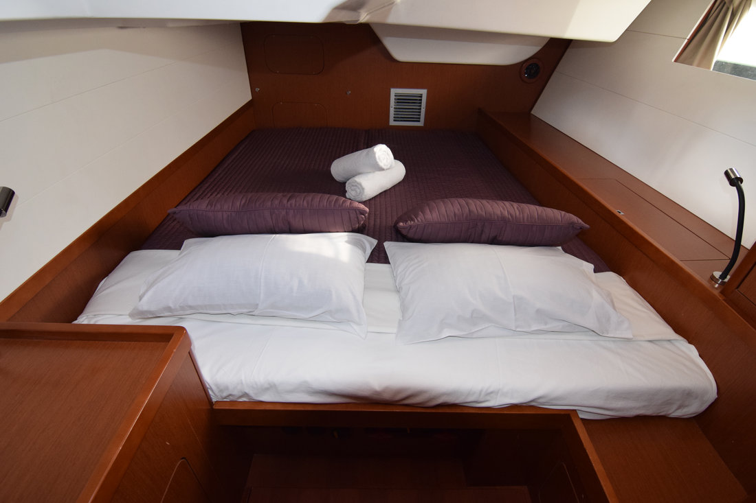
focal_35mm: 16
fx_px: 346
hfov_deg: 95.0
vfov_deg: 72.0
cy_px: 252
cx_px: 378
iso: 1600
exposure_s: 1/100
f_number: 5.6
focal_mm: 11
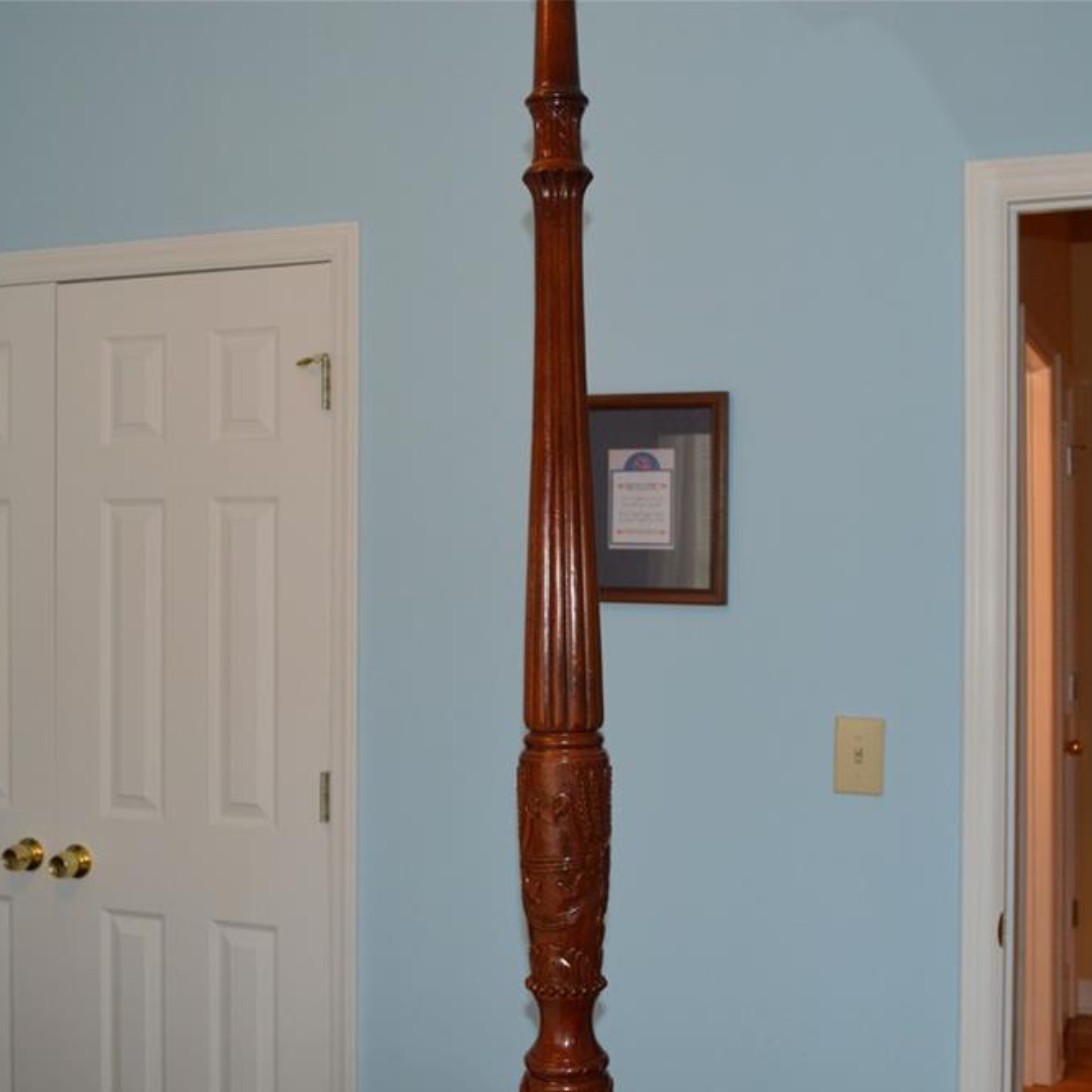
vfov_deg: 36.1
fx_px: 1677
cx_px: 531
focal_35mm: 47
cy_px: 556
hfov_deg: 36.1
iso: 800
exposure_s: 1/60
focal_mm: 24
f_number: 4
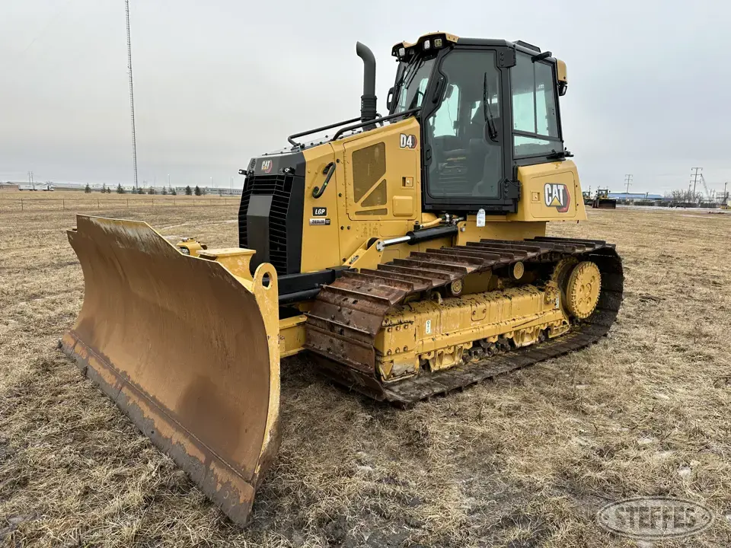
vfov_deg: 56.8
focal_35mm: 24
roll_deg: -0.8
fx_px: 507
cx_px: 366
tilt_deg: -9.0
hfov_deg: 71.6
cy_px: 274
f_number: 1.78
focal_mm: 6.86
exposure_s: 1/121
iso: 64
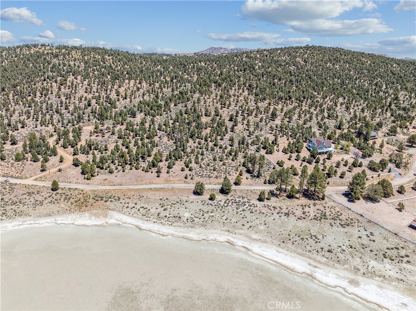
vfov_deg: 56.7
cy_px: 156
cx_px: 208
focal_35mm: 24
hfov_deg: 71.6
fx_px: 288
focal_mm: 12.3
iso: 100
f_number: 2.8
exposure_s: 1/60
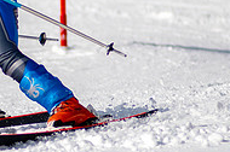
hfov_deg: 1.3
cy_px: 44
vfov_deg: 0.9
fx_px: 9765
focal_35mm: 1531
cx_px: 10
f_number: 2.8
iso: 100
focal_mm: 300
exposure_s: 1/6400
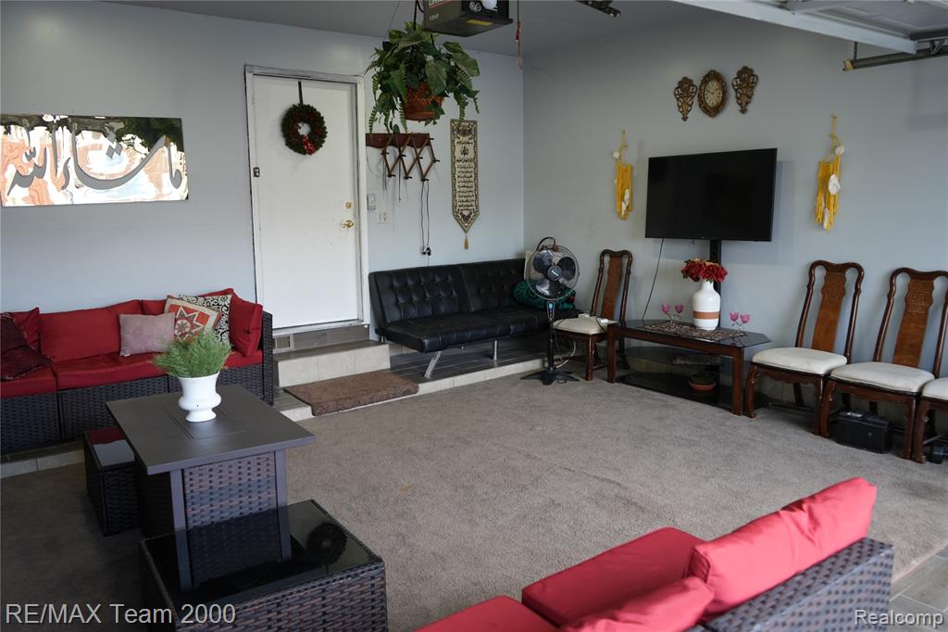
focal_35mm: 28
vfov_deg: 46.4
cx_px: 474
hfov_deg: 65.5
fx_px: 737
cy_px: 316
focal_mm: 28
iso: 640
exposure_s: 1/160
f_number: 4
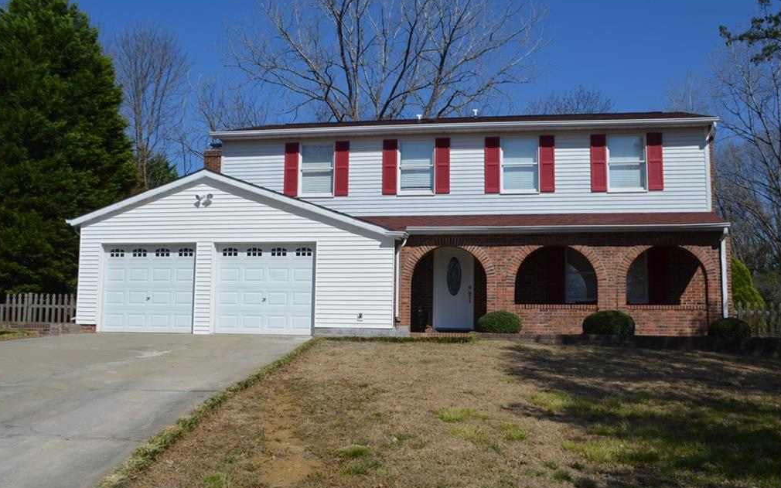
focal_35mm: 34
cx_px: 389
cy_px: 253
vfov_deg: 37.3
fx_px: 724
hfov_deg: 56.7
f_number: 9
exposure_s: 1/320
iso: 100
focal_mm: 22
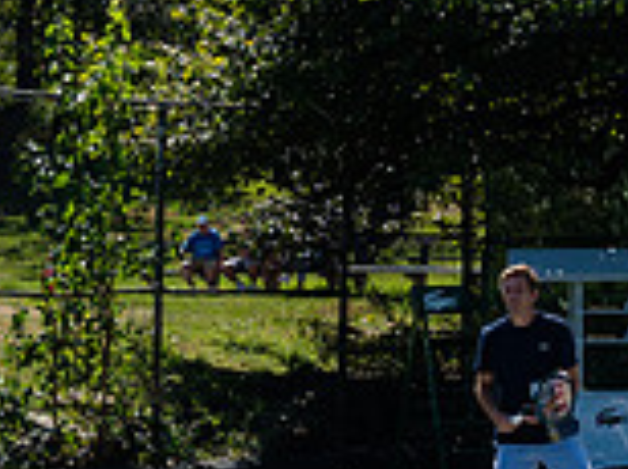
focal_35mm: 194
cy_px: 483
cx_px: -114
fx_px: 3514
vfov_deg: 7.6
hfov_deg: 10.1
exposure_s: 1/1600
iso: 200
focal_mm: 36
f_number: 3.5
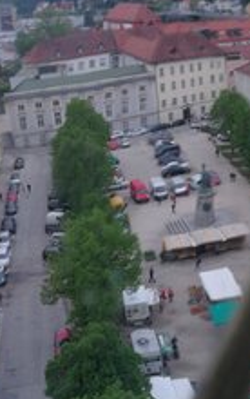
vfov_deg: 38.8
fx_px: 565
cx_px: 201
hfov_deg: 24.5
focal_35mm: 52
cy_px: 216
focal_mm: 3.95
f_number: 1.8
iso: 50
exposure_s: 1/734
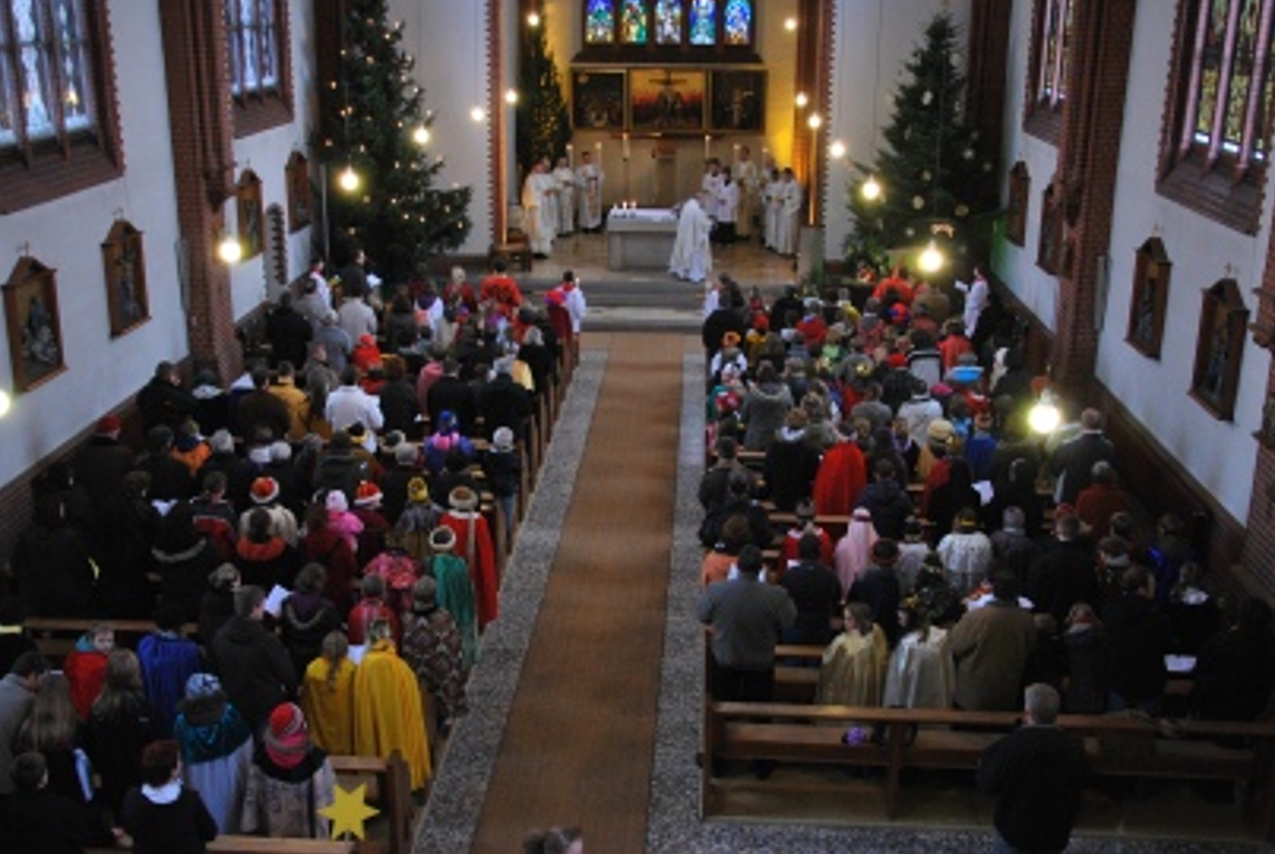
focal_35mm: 40
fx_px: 1419
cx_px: 607
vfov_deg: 33.5
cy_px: 392
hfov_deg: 48.4
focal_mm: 24
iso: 400
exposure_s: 1/25
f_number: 4
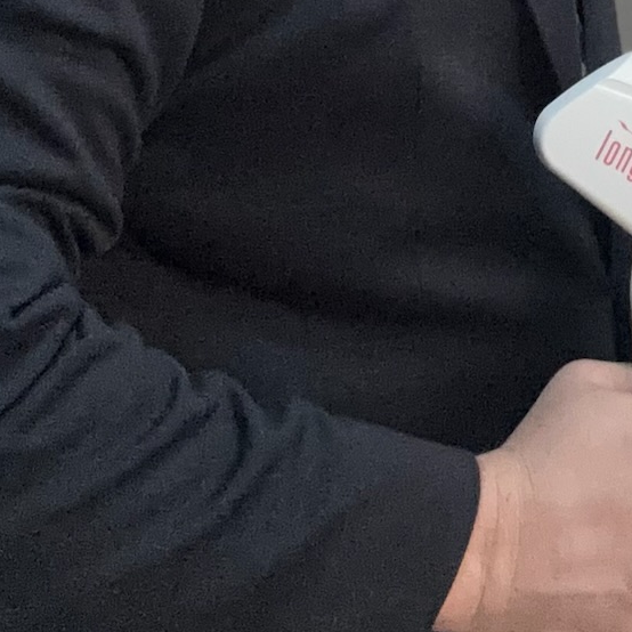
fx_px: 2024
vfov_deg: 16.5
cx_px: 689
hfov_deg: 17.2
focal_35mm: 98
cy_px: -244
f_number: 1.9
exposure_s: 1/60
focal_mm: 2.69
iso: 250
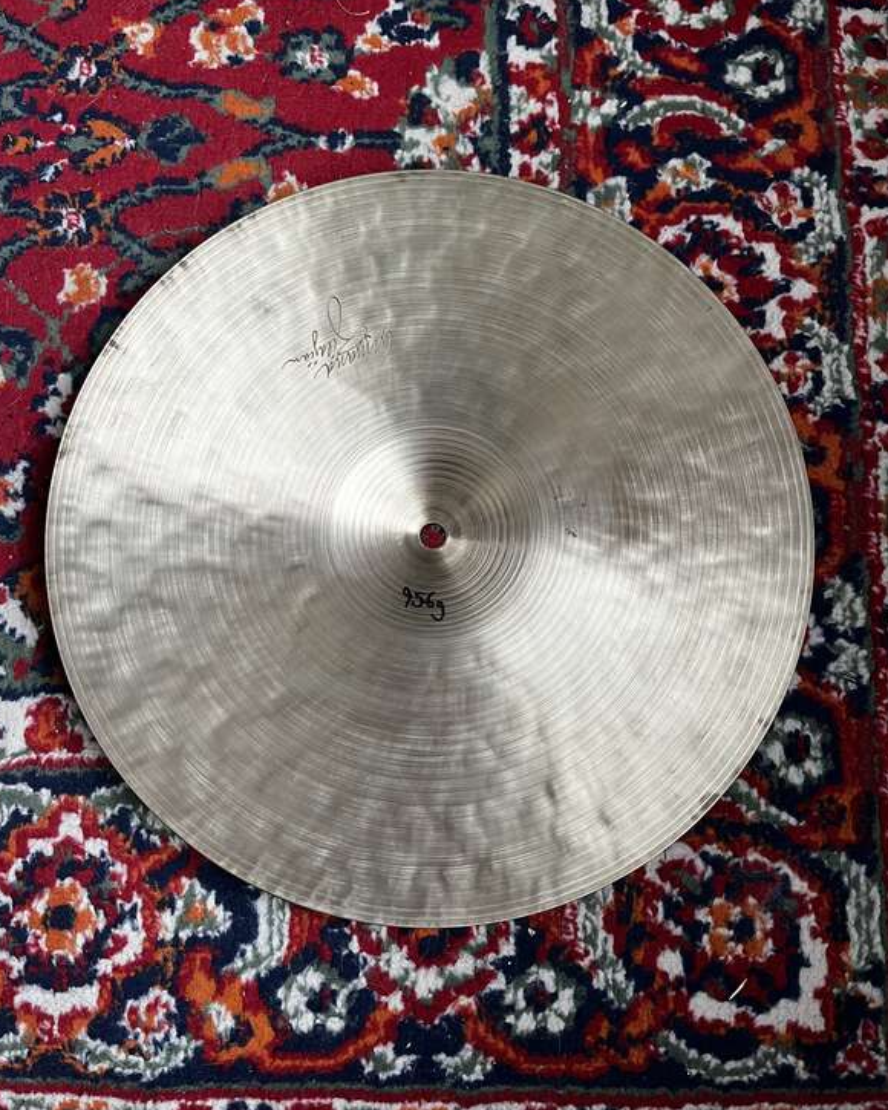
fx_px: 920
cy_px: 550
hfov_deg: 51.5
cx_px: 449
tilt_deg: -80.2
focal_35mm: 28
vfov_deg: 62.2
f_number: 1.6
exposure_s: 1/60
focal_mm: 5.1
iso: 160
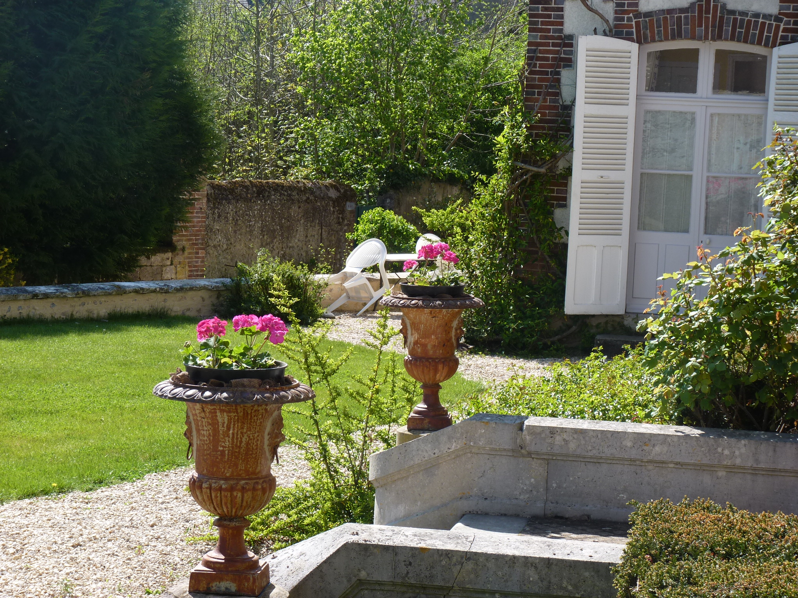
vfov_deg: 15.7
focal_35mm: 94
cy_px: 299
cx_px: 399
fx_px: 2167
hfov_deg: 20.9
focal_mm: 16.7
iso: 80
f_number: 4.5
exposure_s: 1/200
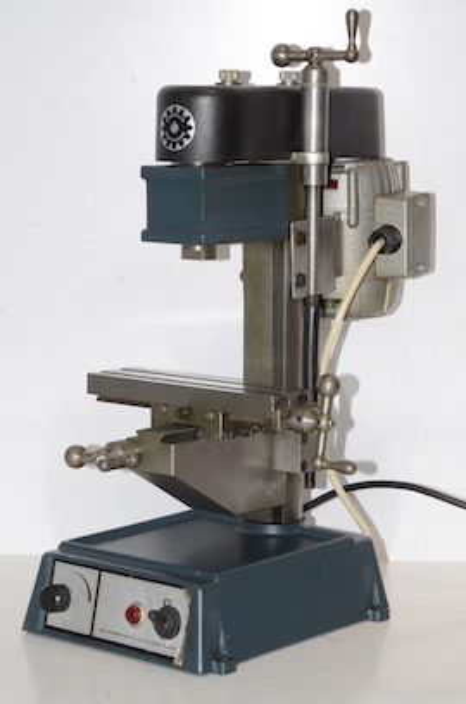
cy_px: 352
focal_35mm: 105
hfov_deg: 13.0
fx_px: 2049
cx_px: 233
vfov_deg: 19.5
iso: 800
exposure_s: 1/60
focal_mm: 70
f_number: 14
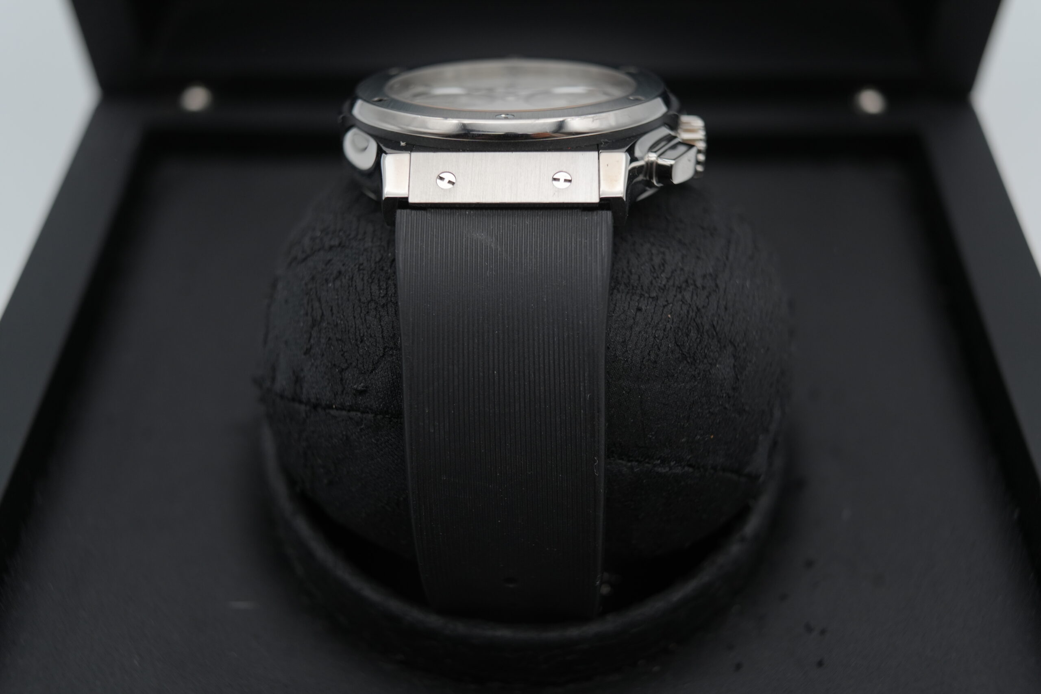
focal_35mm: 35
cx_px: 520
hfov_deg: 54.4
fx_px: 1012
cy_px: 347
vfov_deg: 37.9
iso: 400
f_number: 5
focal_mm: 35
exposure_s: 1/250
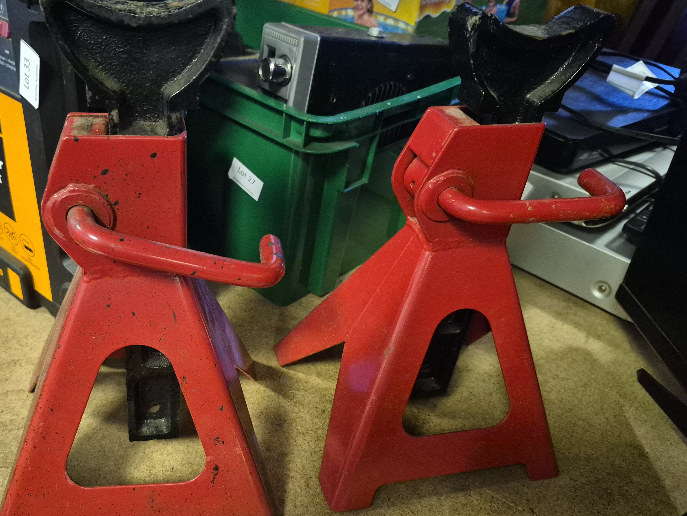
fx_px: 576
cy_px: 294
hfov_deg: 60.9
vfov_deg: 48.1
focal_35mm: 29
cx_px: 263
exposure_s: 1/50
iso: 2000
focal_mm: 5.4
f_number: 1.8
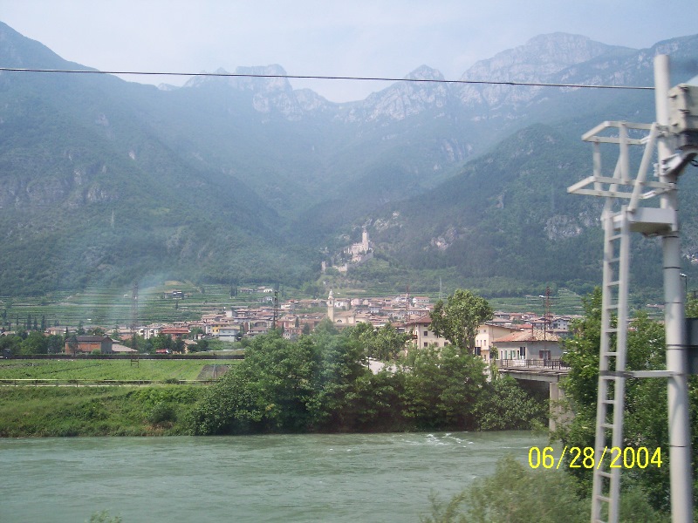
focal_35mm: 38
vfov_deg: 37.7
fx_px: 766
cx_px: 349
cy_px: 262
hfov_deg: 49.0
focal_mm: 8
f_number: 2.8
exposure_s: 1/700
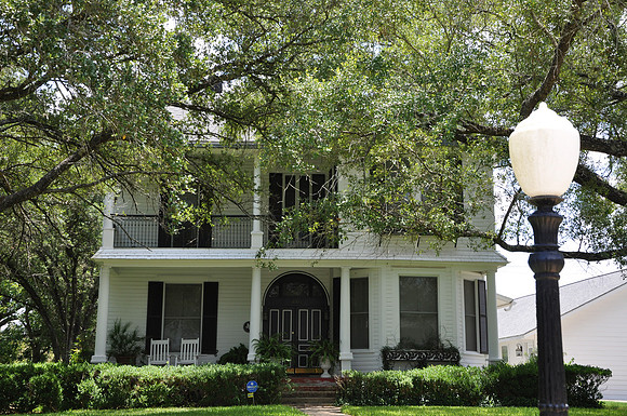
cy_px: 208
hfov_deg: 38.9
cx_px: 314
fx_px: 887
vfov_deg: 26.4
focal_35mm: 51
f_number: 6.3
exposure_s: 1/160
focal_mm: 34
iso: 200
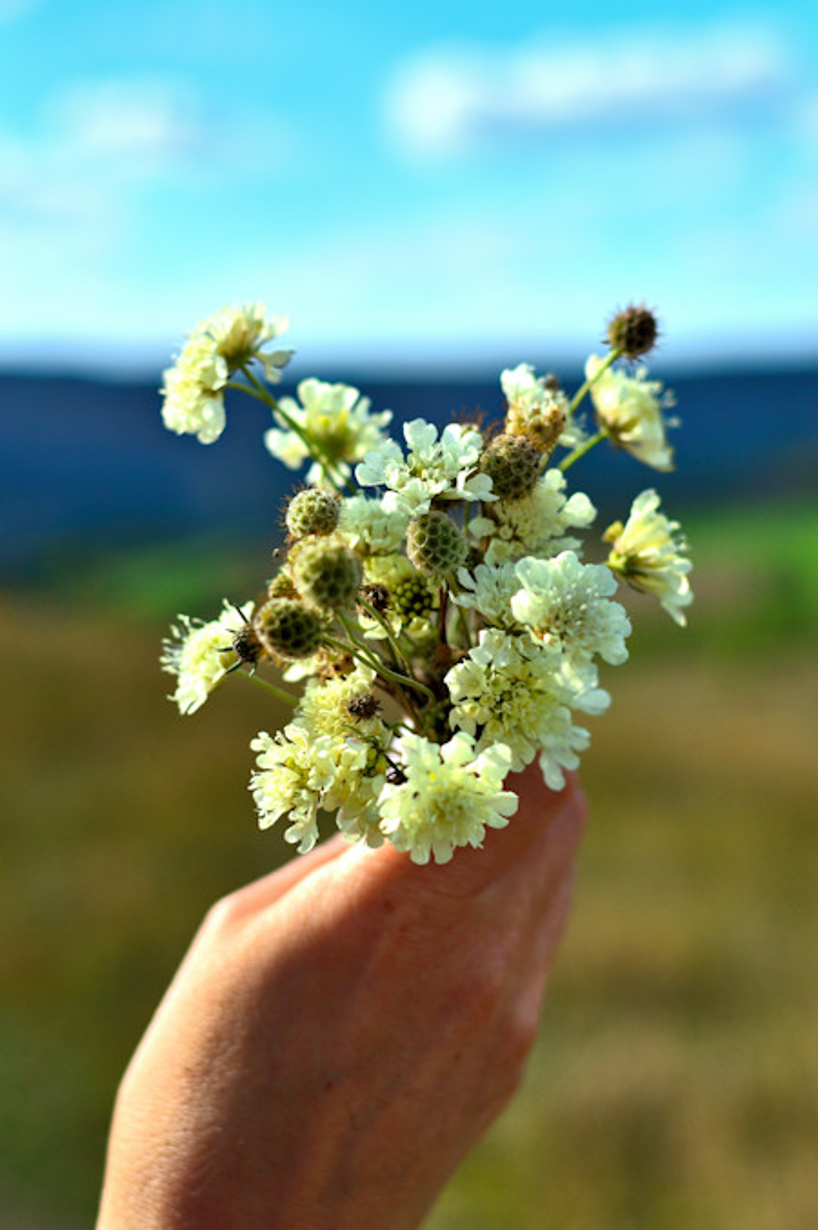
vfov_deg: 37.9
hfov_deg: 25.7
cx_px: 409
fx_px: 1793
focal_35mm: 52
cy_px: 615
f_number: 3.5
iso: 200
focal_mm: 35
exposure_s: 1/4000
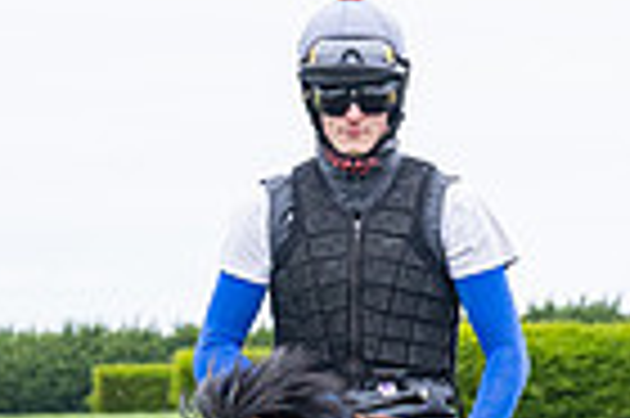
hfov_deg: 4.7
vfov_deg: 3.1
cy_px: 508
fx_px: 7604
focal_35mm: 435
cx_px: 549
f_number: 5
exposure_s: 1/800
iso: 500
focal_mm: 70
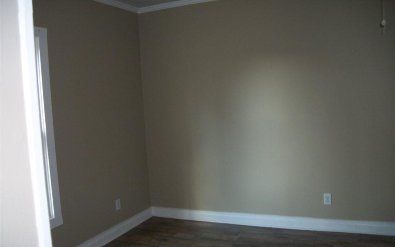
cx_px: 198
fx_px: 366
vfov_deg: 37.1
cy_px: 147
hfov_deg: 56.7
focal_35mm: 34
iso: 160
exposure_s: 1/60
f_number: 2.9
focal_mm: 5.7
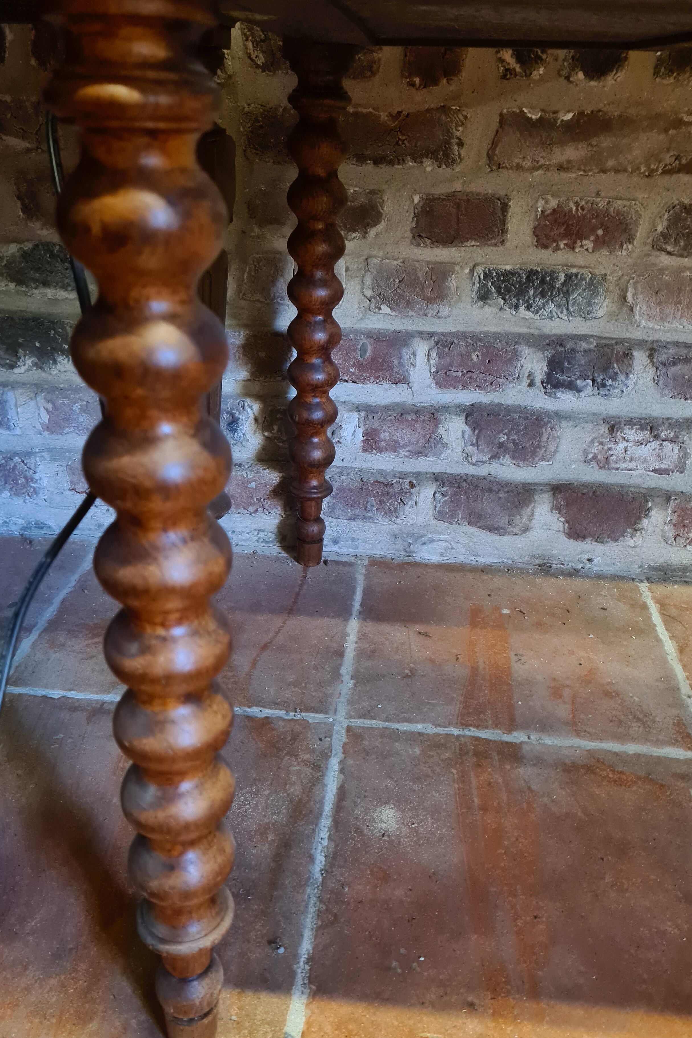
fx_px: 865
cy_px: 529
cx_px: 317
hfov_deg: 43.6
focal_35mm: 30
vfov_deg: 61.9
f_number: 1.8
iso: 800
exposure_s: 1/25
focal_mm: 5.4
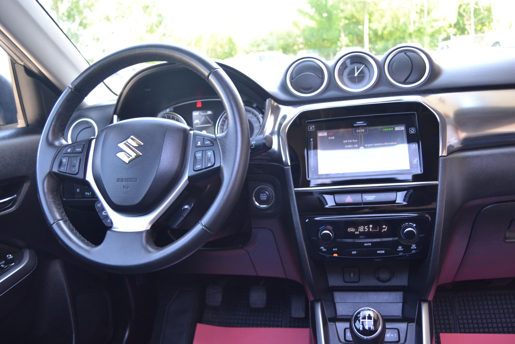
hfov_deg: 67.4
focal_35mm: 27
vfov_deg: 47.9
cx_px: 258
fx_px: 386
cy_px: 172
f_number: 3.5
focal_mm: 18
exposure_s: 1/60
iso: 400
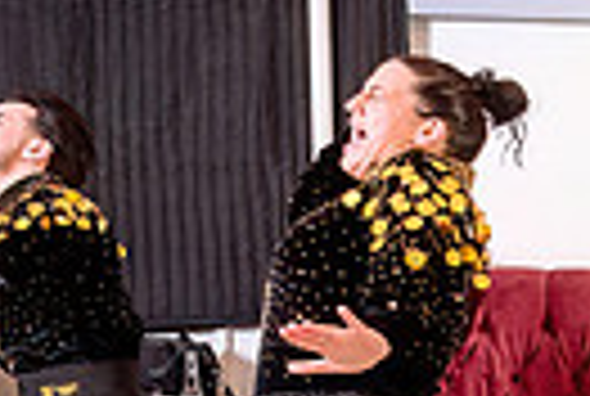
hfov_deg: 13.3
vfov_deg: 10.5
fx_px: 2135
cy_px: 432
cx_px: 1212
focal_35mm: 130
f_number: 3.2
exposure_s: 1/160
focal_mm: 24
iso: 800
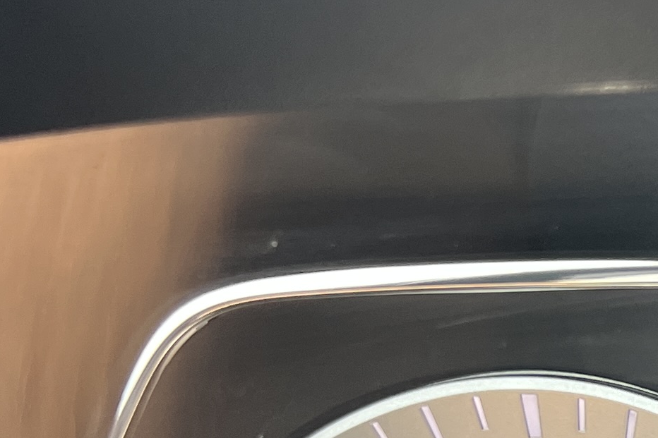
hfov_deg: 15.0
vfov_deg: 11.1
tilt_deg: -30.1
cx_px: 1217
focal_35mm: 117
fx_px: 2138
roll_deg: -0.9
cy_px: 726
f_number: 1.5
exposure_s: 1/121
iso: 100
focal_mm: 5.7
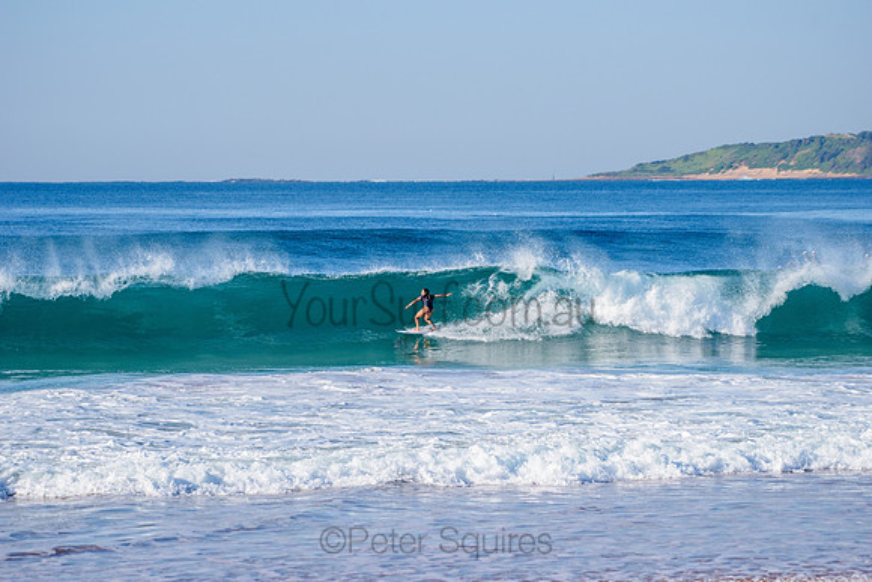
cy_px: 291
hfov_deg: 10.3
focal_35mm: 200
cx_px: 436
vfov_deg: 6.9
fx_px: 4845
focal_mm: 200
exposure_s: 1/1600
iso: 160
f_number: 5.6
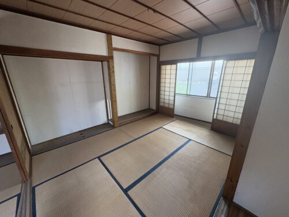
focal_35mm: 14
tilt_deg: -17.7
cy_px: 108
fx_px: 117
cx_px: 144
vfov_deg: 85.7
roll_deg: +0.5
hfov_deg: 102.1
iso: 200
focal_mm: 2.22
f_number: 2.2
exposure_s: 1/99
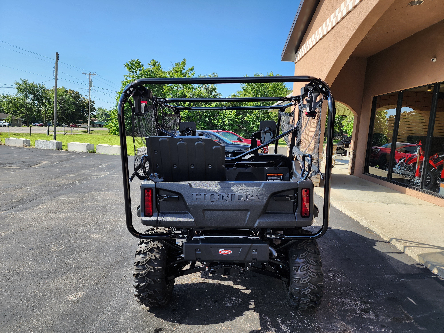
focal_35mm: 23
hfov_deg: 73.9
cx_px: 222
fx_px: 295
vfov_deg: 58.9
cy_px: 166
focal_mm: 6.4
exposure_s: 1/467
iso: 12
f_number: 1.8
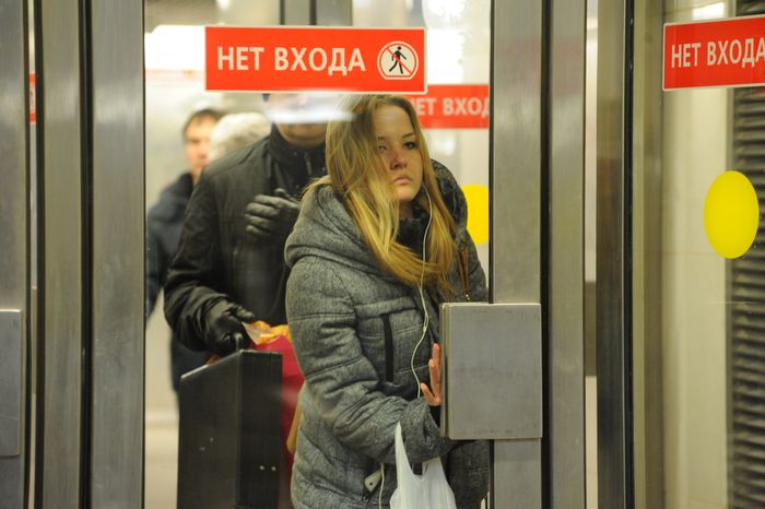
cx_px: 382
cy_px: 254
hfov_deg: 13.3
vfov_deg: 8.8
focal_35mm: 155
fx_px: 3292
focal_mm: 155
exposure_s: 1/80
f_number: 5.6
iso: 3200
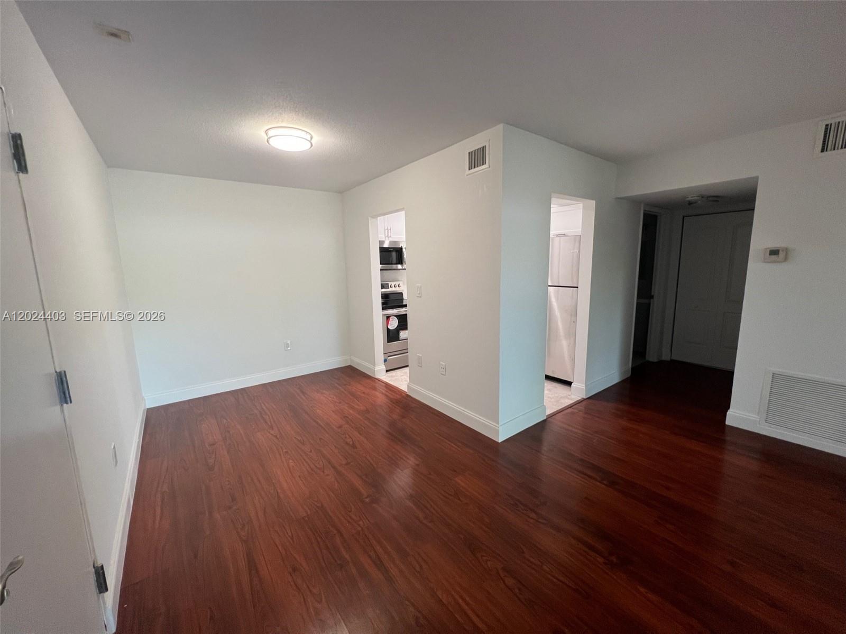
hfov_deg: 106.2
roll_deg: +1.1
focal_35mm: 13
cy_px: 317
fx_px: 318
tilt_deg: -9.8
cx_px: 423
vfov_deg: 89.9
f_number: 1.8
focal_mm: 1.57
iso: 200
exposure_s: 1/120
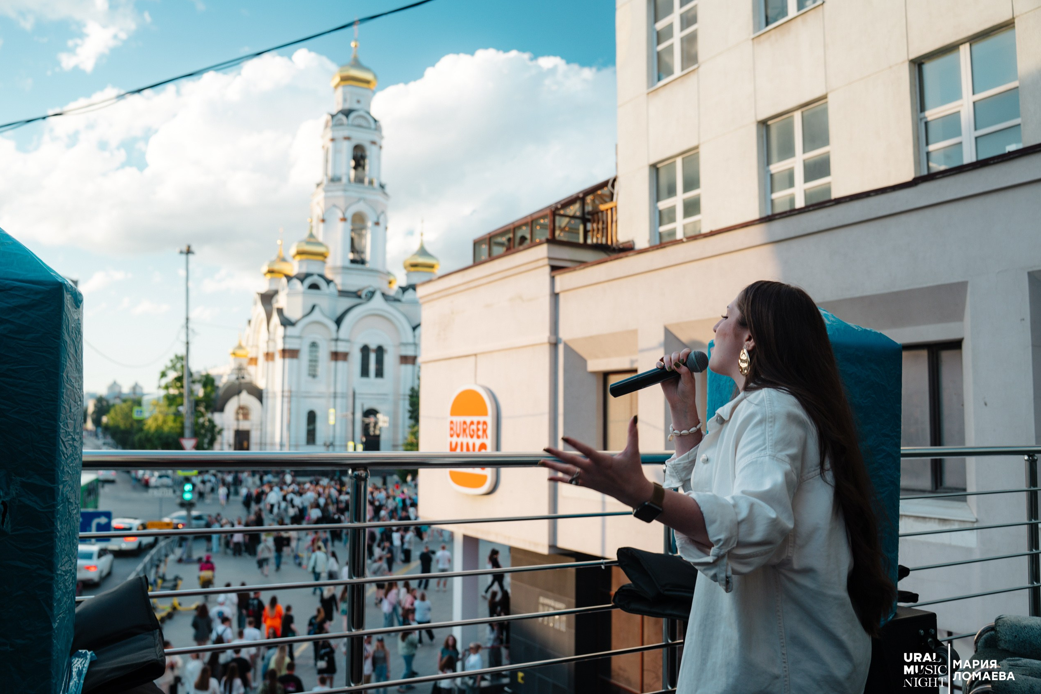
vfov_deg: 45.0
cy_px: 344
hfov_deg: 63.7
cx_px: 514
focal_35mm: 29
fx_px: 839
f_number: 4
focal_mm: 28
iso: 160
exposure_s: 1/125
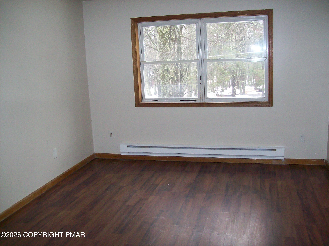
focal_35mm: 36
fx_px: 342
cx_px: 164
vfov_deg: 39.7
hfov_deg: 51.4
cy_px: 123
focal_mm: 6
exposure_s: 1/64
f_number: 2.7
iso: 200
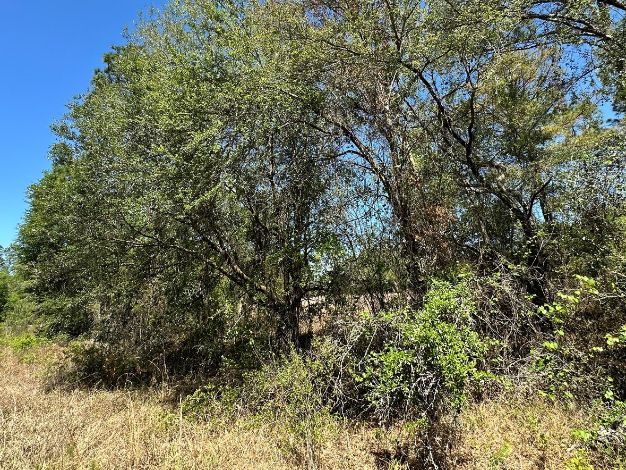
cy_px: 184
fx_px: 344
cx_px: 342
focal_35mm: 19
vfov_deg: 67.9
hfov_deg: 84.4
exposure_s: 1/629
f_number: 2.2
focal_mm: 2.22
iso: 40
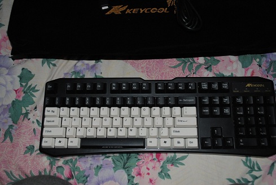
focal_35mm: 39
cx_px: 138
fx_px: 299
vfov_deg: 34.3
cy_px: 92
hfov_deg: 49.5
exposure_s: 1/60
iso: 200
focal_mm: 26
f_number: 4.2
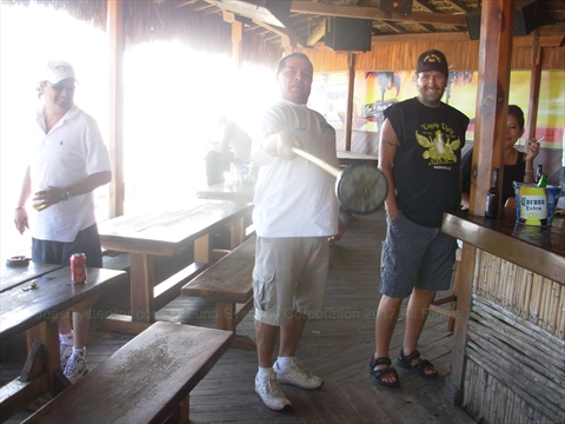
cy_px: 212
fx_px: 620
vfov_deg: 37.7
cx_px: 282
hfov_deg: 49.0
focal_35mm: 38
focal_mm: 6.3
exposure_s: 1/55.4
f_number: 2.9
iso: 50
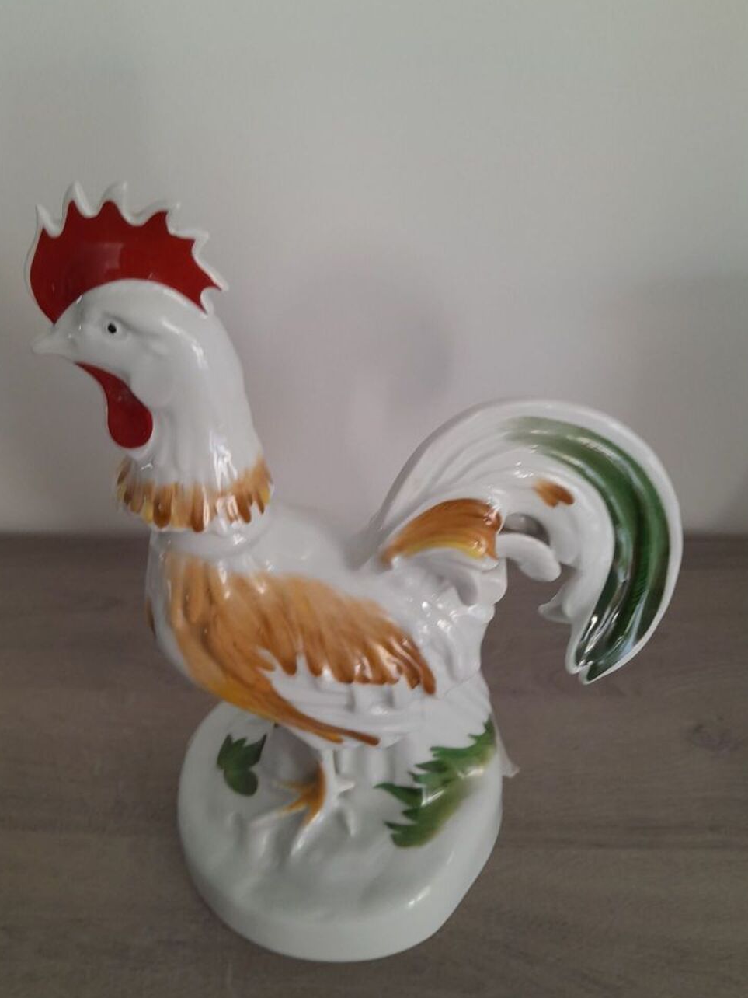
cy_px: 499
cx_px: 373
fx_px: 778
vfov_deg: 65.3
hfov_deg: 51.4
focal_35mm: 27
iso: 160
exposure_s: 1/50
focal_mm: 3.98
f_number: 1.8
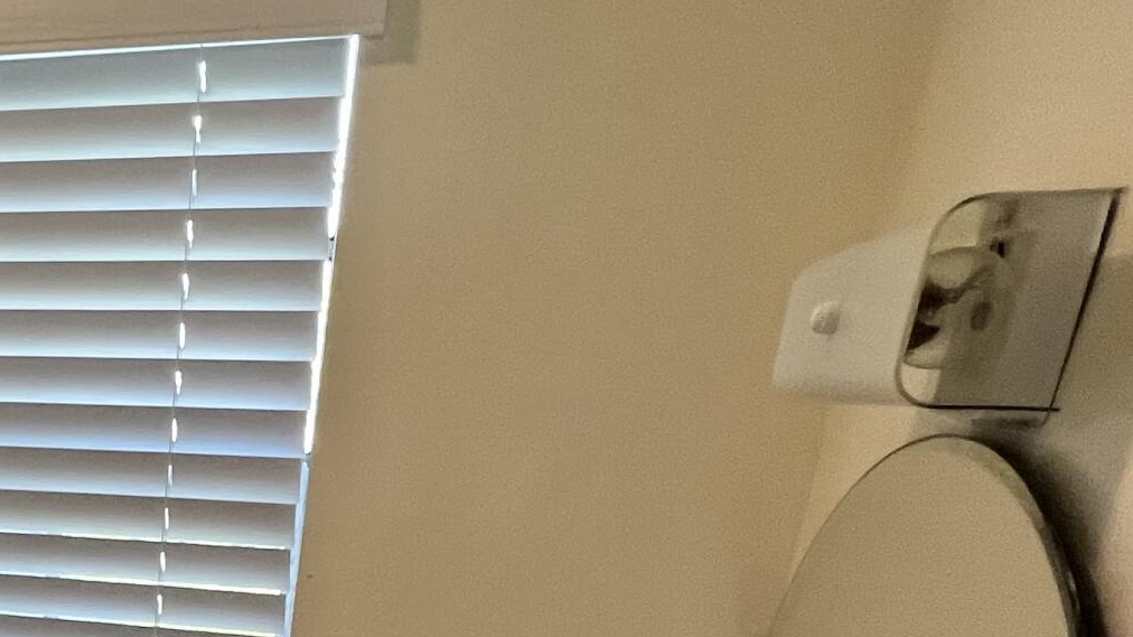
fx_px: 1262
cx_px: -26
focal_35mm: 42
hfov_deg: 41.4
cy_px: 962
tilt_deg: -23.2
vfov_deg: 22.9
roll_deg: -2.1
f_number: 1.8
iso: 200
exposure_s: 1/120
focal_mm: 1.57
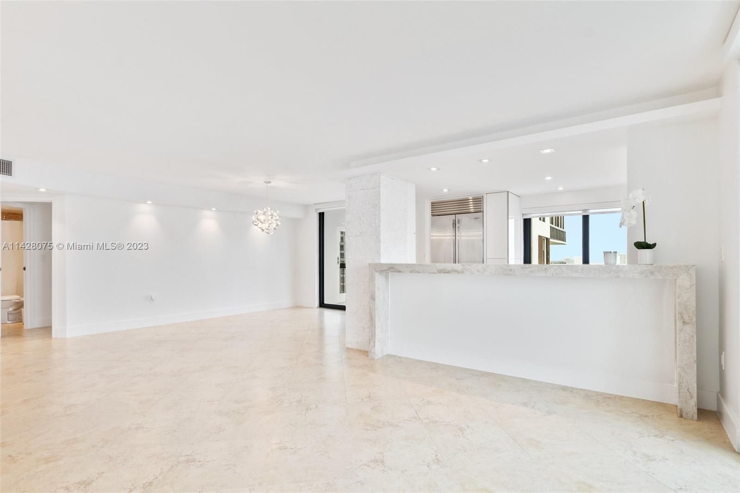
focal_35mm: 15
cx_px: 370
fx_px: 308
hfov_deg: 100.4
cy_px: 246
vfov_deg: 77.3
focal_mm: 10
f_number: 8
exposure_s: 1/15
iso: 400
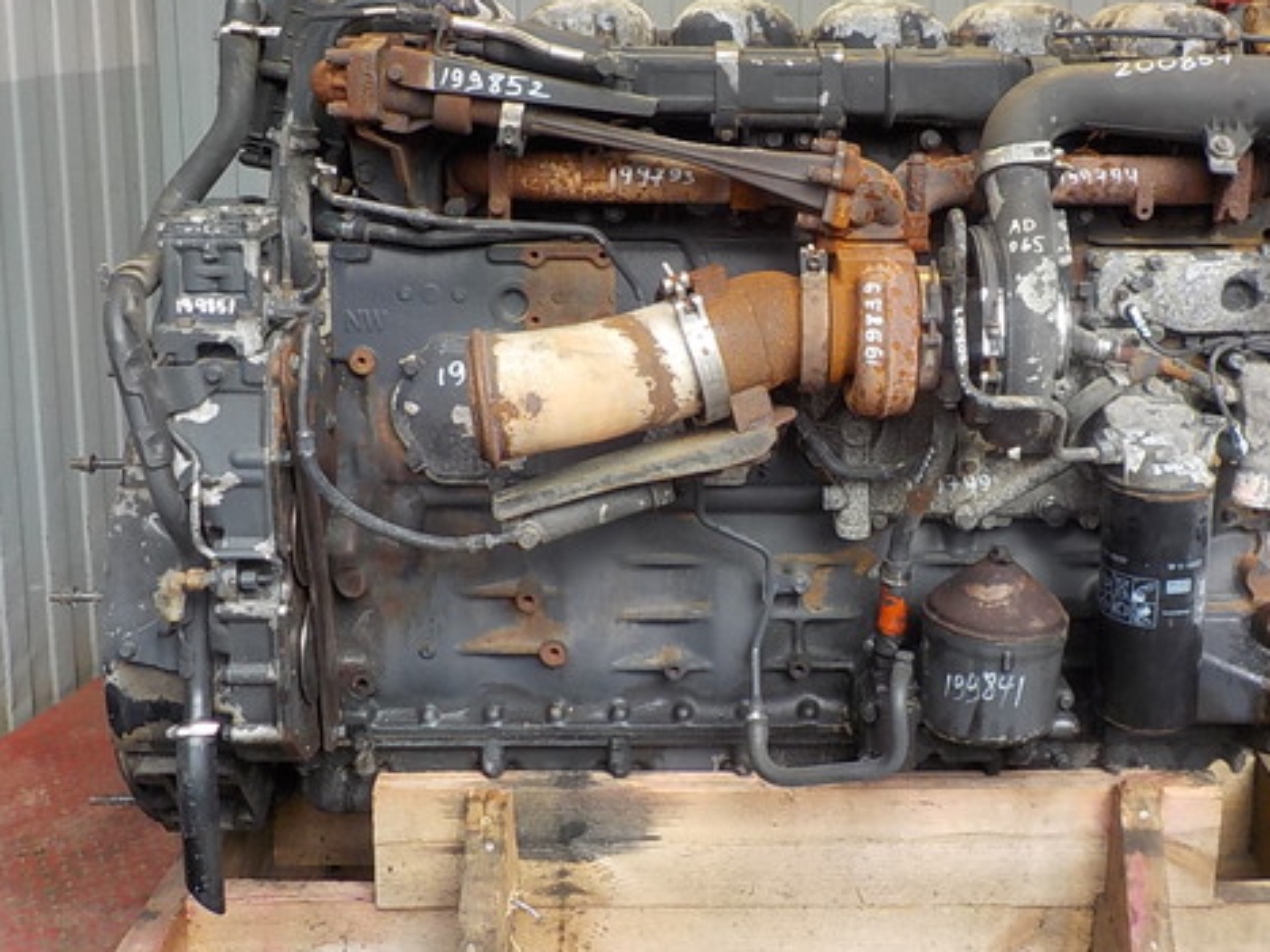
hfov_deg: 45.4
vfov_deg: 34.8
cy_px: 312
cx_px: 795
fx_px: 1504
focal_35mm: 41
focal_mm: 4.1
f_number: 3.3
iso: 125
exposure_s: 1/30
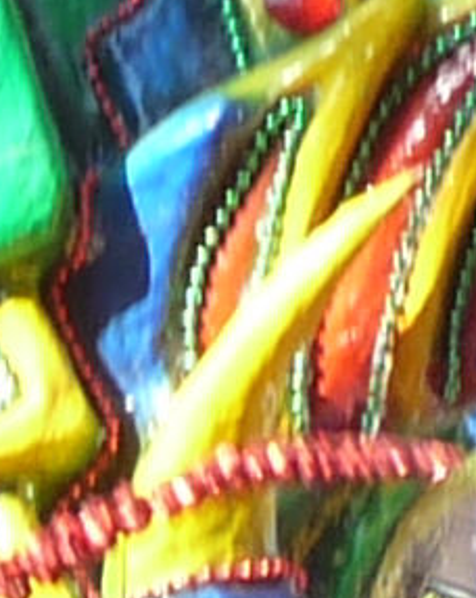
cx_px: -299
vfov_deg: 5.3
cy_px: 1514
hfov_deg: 4.4
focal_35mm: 350
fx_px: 6177
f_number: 4
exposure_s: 1/125
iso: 160
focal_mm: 4.9
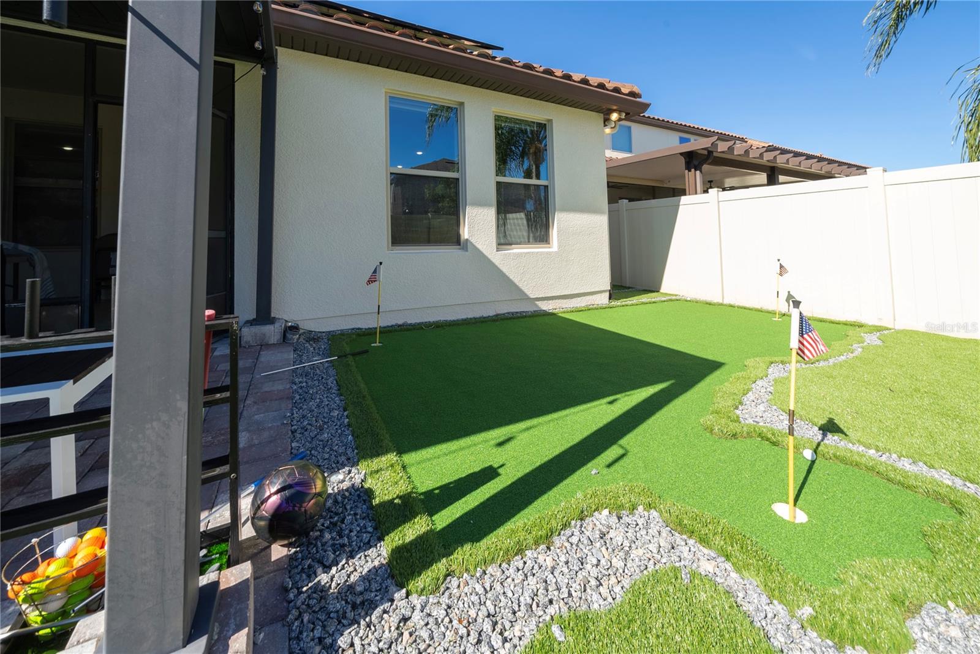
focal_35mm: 12
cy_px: 327
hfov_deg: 112.6
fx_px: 327
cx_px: 490
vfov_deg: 90.1
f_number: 11
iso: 125
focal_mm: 12
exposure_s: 1/60
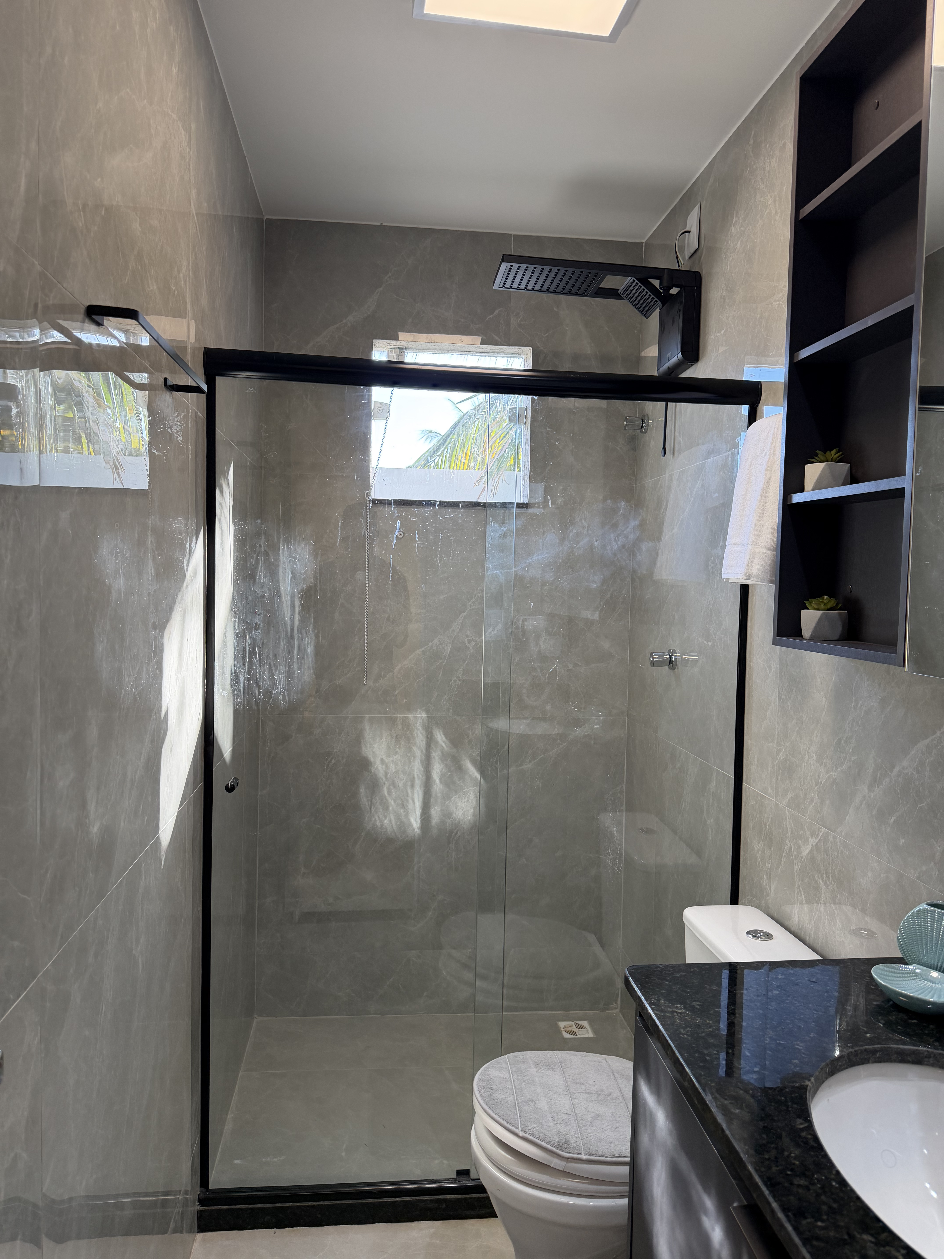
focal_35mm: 24
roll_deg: -1.6
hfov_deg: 56.8
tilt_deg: -2.5
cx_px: 472
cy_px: 630
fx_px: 873
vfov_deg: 71.6
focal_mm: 6.76
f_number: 1.78
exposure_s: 1/225
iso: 160
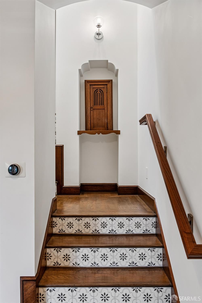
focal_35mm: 30
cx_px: 101
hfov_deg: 43.6
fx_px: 252
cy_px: 152
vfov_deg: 61.9
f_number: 16
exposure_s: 1/13
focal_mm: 30
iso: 640
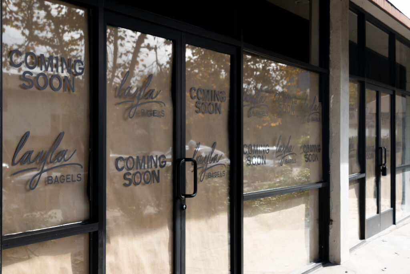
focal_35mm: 57
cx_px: 205
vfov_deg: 23.8
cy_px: 137
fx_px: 649
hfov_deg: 35.0
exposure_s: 1/500
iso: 160
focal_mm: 38
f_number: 5.6
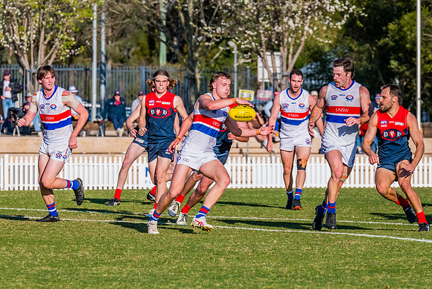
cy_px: 150
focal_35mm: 463
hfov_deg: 4.5
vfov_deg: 3.0
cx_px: 228
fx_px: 5556
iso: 800
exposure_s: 1/1600
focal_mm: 380
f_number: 13
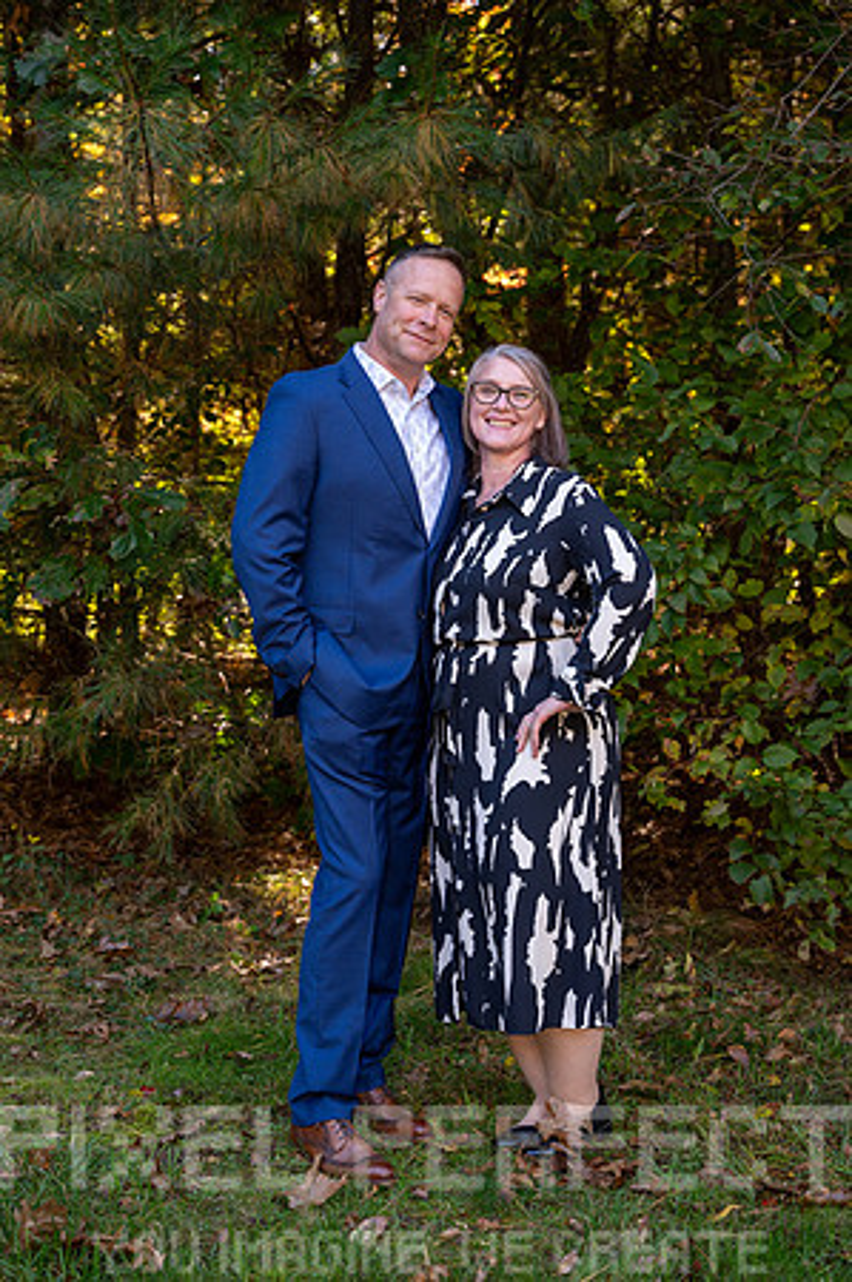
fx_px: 2064
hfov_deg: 23.3
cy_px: 641
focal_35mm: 58
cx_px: 426
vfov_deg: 34.5
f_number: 4.5
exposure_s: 1/200
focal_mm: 58
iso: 800
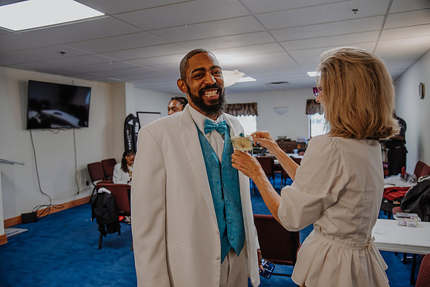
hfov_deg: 61.9
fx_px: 358
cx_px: 215
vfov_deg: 43.6
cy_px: 144
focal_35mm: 30
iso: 560
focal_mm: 30
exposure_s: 1/60
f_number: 4
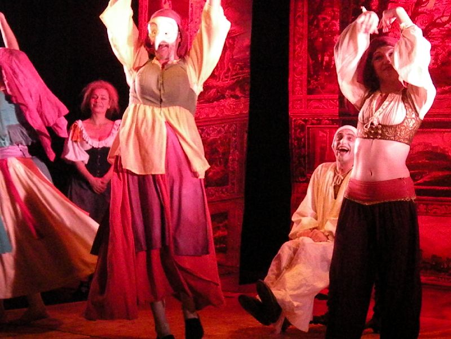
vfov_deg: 14.6
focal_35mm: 101
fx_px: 1316
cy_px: 170
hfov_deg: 19.4
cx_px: 226
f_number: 4.5
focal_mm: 17.9
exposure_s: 1/125
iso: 3200
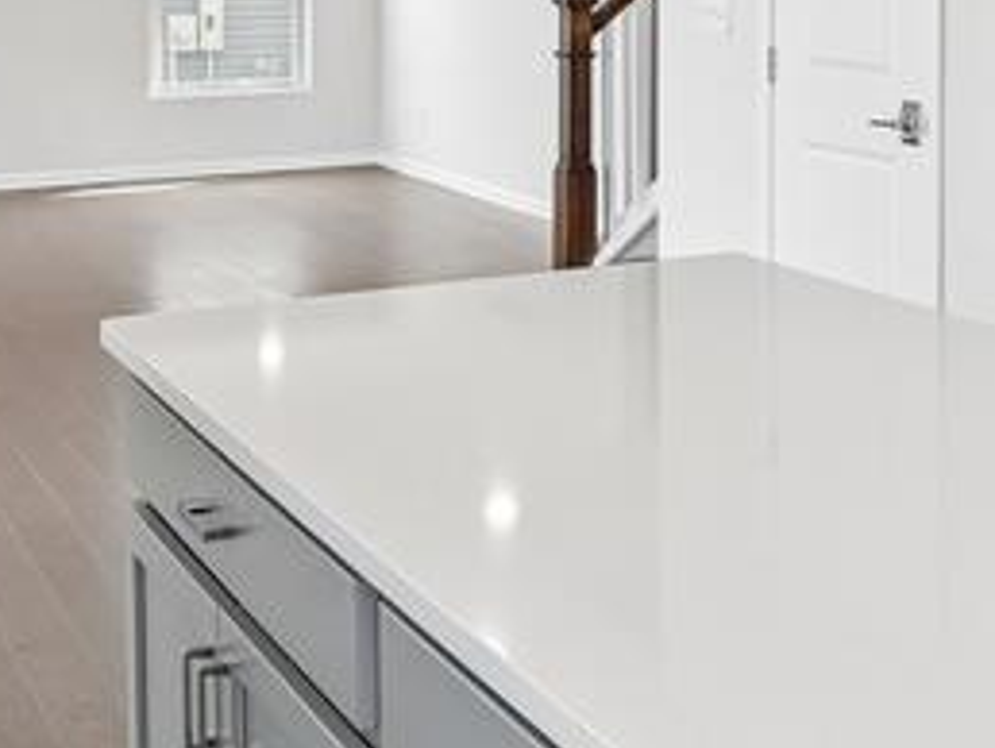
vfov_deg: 22.8
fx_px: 1755
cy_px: -58
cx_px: 933
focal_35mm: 61
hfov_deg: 30.0
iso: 400
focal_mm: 16
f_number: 8
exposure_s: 1/60
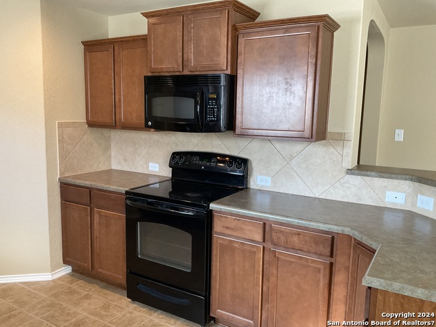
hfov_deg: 61.7
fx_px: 365
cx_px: 218
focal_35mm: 29
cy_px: 164
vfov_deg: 48.2
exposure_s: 1/60
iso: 125
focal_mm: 3
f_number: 1.8
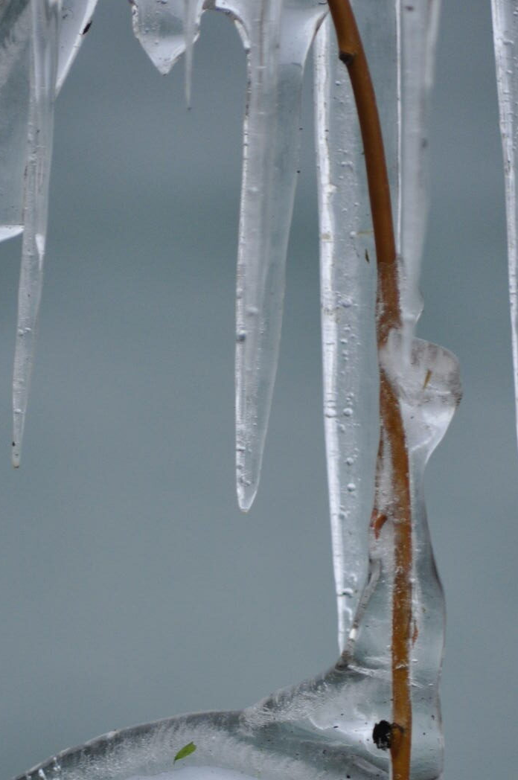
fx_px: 13286
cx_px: 275
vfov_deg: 3.4
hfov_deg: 2.2
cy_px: 566
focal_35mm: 614
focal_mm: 200
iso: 400
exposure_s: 1/200
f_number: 5.6
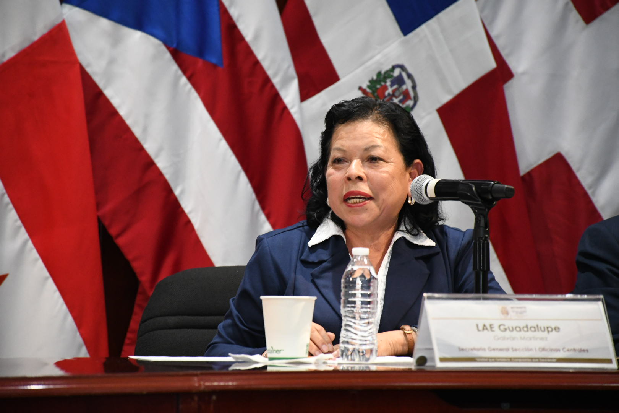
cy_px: 206
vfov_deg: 6.5
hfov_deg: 9.8
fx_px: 3611
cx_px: 310
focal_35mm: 210
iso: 4000
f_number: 5.6
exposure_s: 1/125
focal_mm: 140
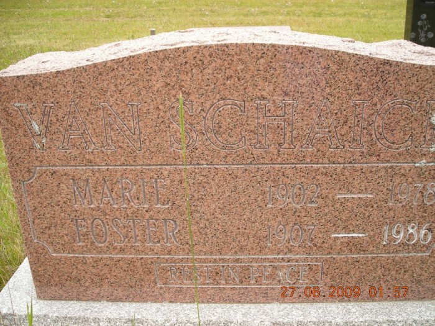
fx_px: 478
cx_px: 218
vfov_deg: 37.7
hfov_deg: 49.0
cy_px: 163
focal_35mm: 38
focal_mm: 6.3
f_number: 3.2
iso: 50
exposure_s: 1/151
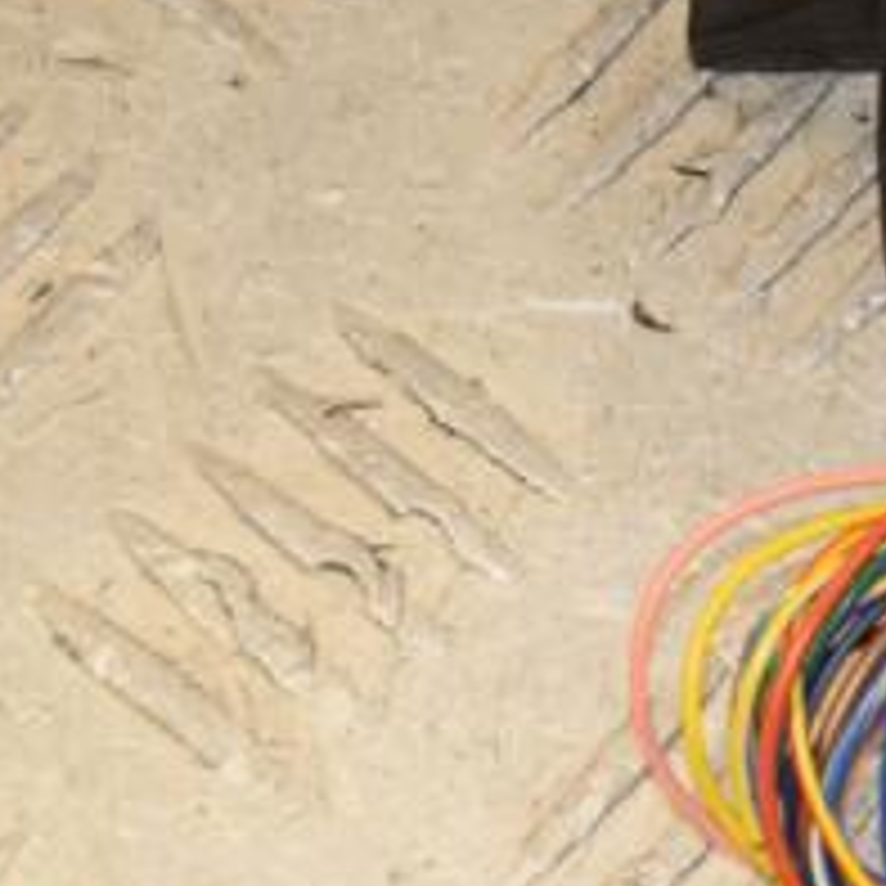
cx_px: 1300
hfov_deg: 6.0
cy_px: 45
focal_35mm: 291
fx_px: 8435
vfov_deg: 6.0
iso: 800
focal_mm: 75
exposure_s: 1/200
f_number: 7.1
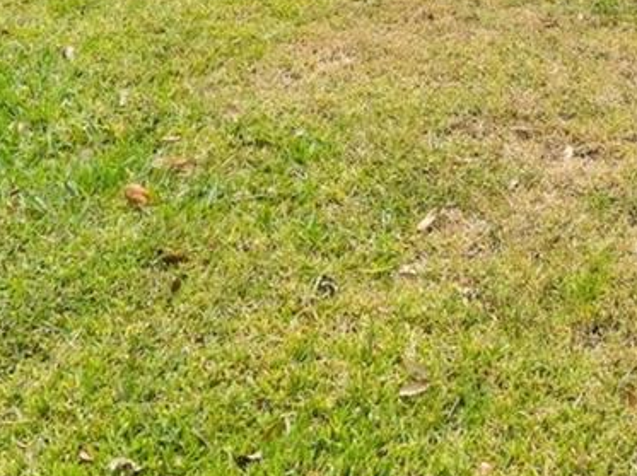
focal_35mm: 66
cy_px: -371
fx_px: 1213
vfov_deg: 17.9
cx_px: 564
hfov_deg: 28.4
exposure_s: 1/1000
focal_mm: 16
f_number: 8
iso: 400
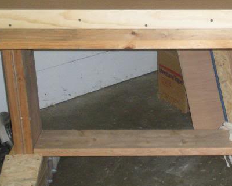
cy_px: 55
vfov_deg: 17.0
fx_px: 618
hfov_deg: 20.7
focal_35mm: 90
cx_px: 216
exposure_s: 1/60
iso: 332
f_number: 3.5
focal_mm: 6.3
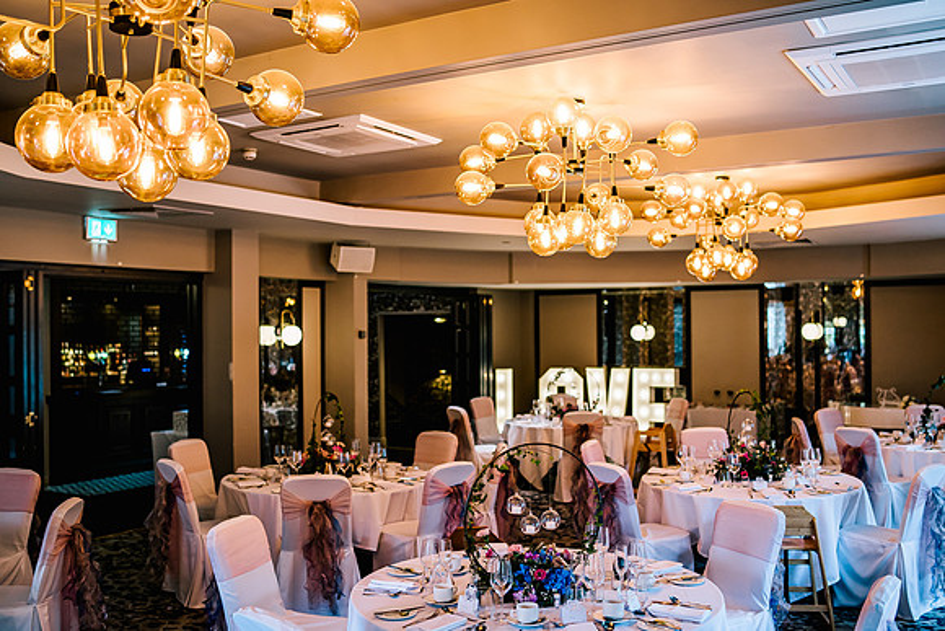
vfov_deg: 36.8
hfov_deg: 53.0
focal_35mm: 36
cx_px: 472
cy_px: 316
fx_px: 948
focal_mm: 35
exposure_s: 1/500
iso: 640
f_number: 1.8
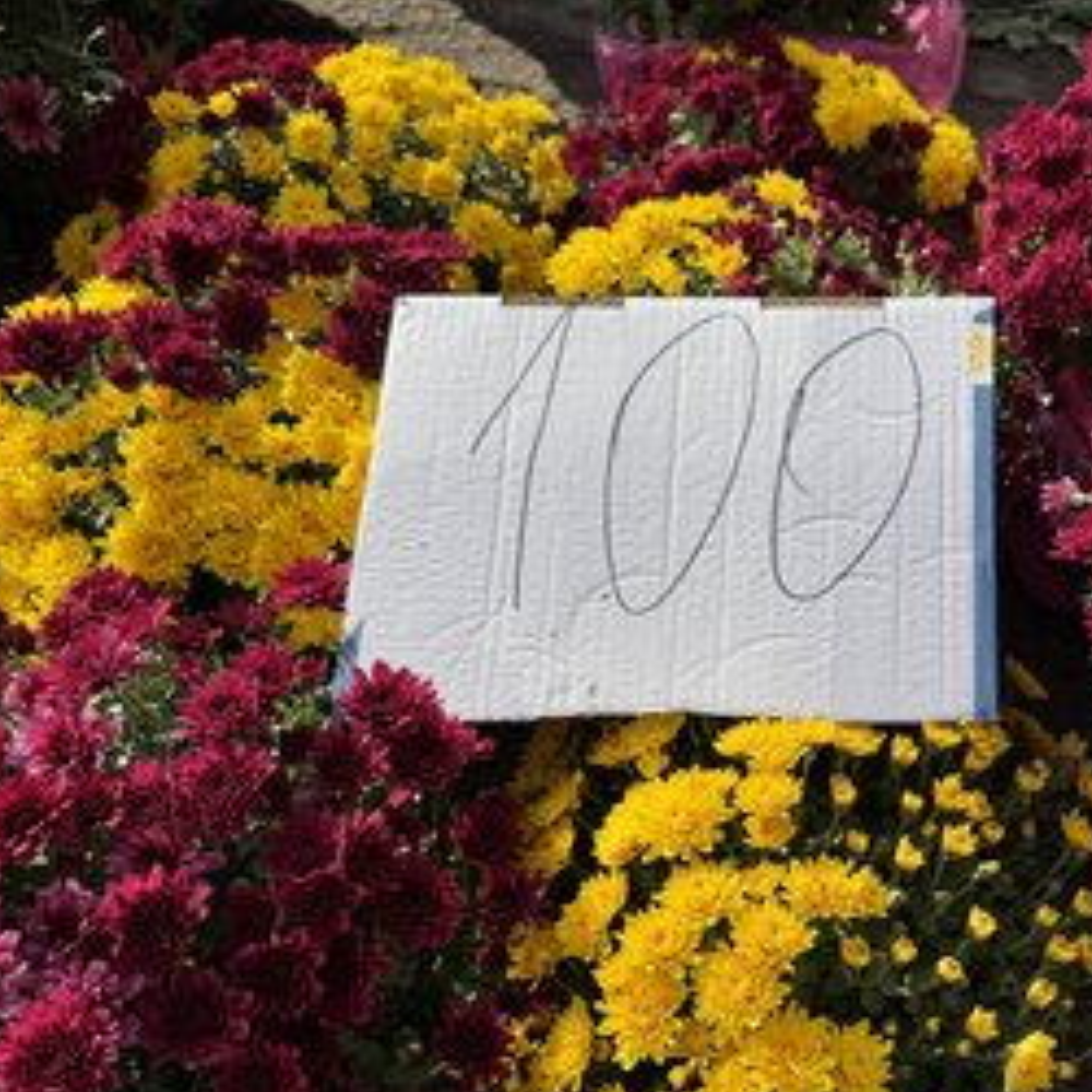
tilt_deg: -50.5
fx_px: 1213
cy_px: 651
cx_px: 808
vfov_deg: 48.2
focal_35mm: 34
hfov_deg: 46.8
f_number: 1.78
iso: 80
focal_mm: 6.76
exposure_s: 1/7092
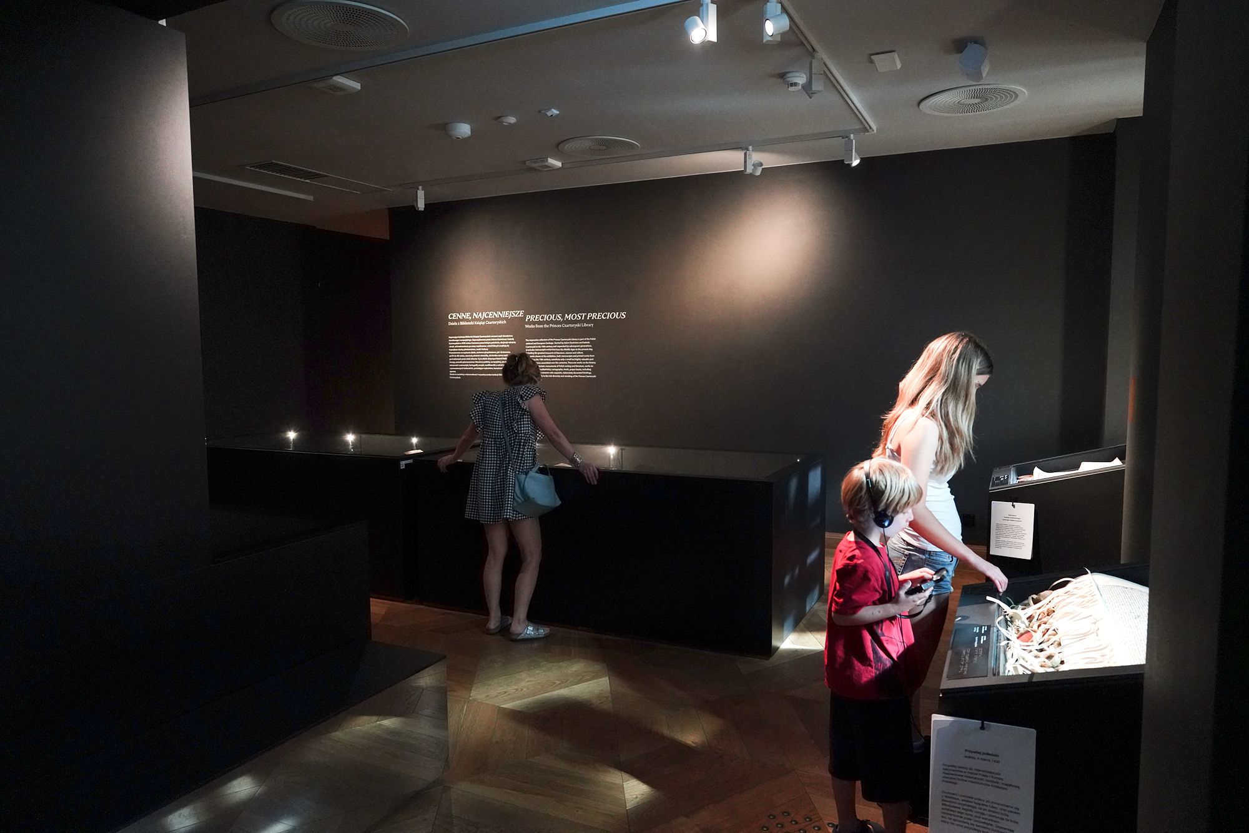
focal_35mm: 24
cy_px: 416
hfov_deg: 73.7
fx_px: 833
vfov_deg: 53.1
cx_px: 624
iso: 6400
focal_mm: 24
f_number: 4
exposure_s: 1/80
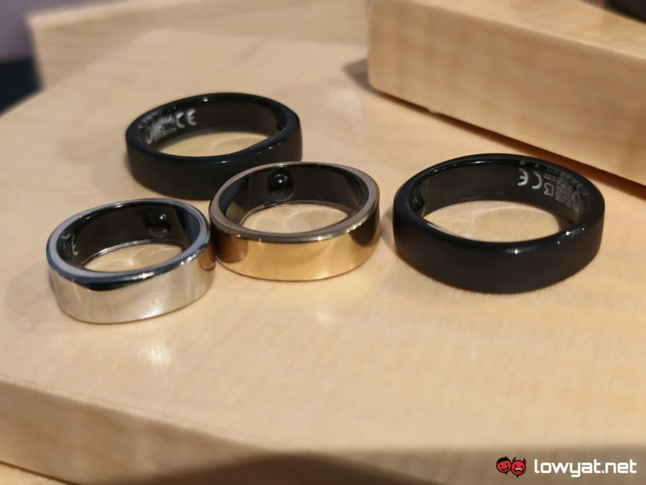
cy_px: 242
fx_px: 858
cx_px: 323
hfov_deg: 41.2
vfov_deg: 31.5
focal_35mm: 46
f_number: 1.6
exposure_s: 1/50
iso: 400
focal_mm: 5.4
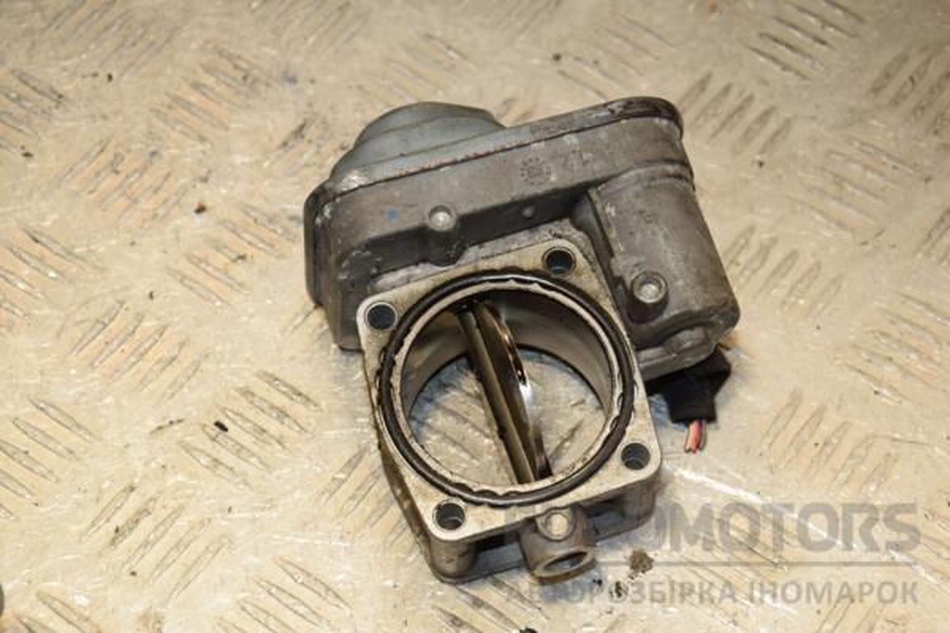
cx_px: 475
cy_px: 316
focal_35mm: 87
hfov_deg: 23.4
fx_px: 2296
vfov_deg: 15.7
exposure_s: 1/200
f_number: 7.1
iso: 800
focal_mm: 58
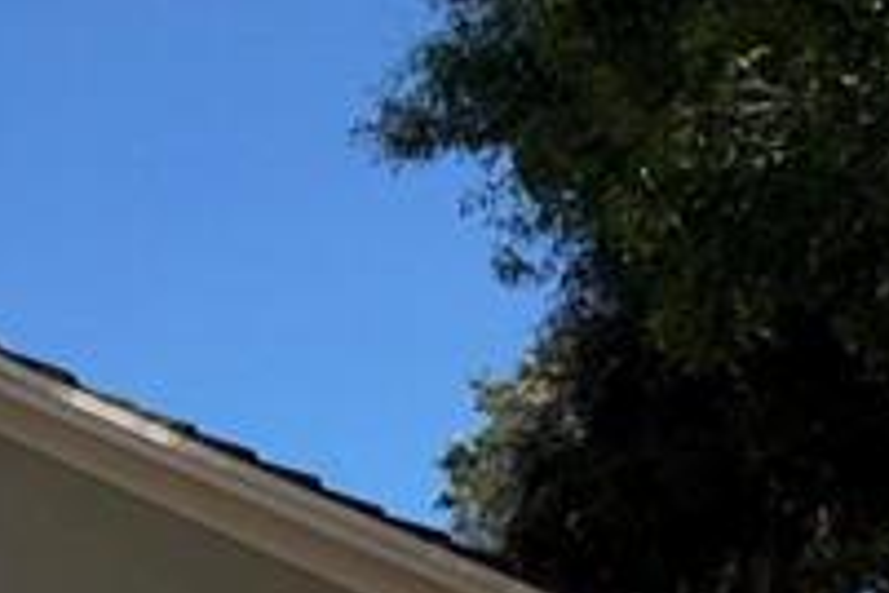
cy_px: 947
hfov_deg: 21.7
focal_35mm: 87
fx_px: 2148
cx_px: -177
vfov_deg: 14.4
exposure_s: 1/2237
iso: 16
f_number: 2.2
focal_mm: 2.22
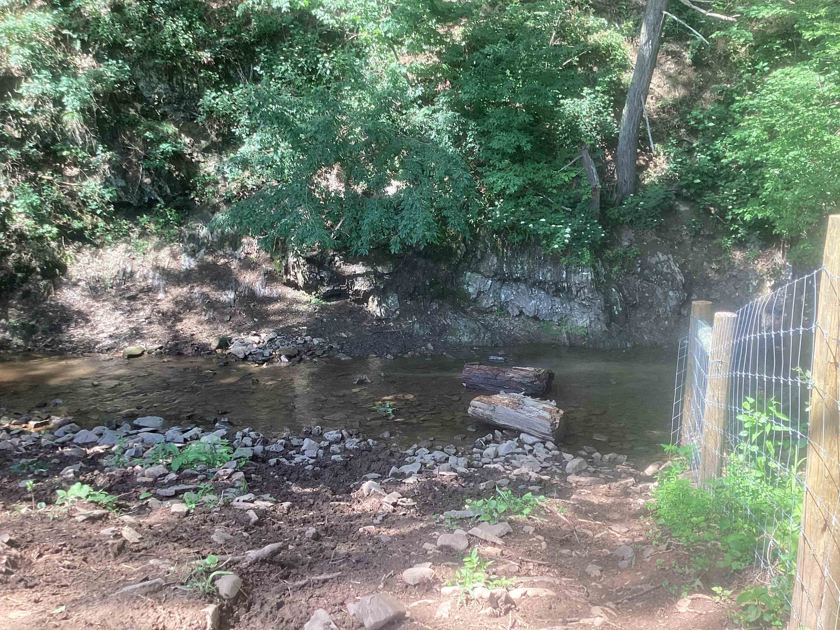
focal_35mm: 31
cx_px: 420
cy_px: 315
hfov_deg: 58.4
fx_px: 752
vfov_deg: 45.4
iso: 64
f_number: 2.4
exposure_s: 1/120
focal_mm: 3.3
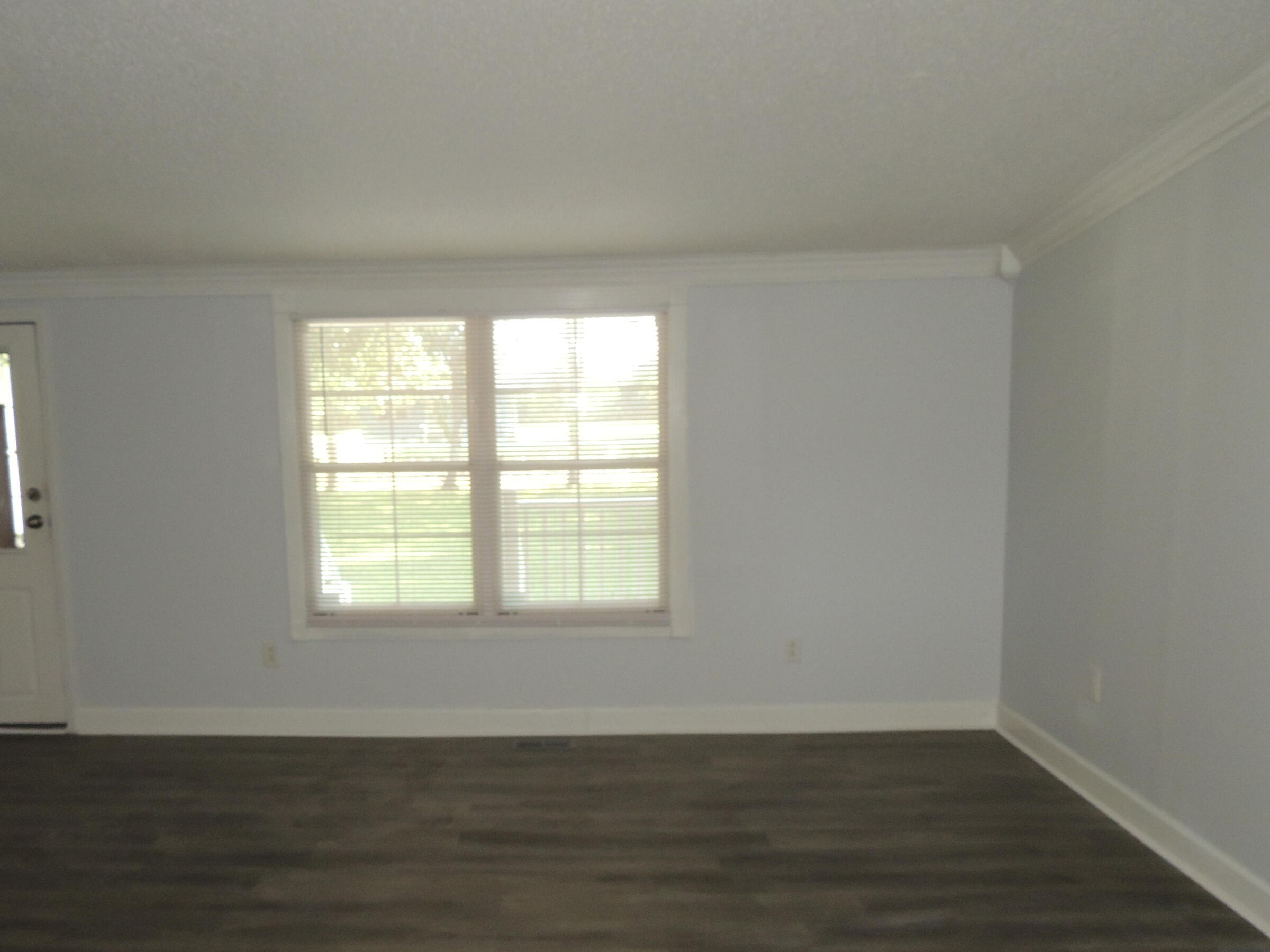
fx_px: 1101
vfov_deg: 46.4
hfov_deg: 59.6
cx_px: 527
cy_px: 592
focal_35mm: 30
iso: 400
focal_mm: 4.3
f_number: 3
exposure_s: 1/40
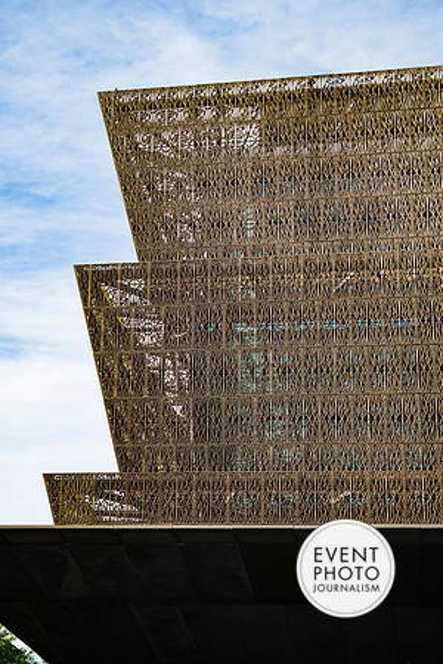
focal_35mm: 51
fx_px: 941
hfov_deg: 26.5
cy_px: 332
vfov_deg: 38.9
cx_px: 222
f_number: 3.5
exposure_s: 1/800
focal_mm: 51
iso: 200
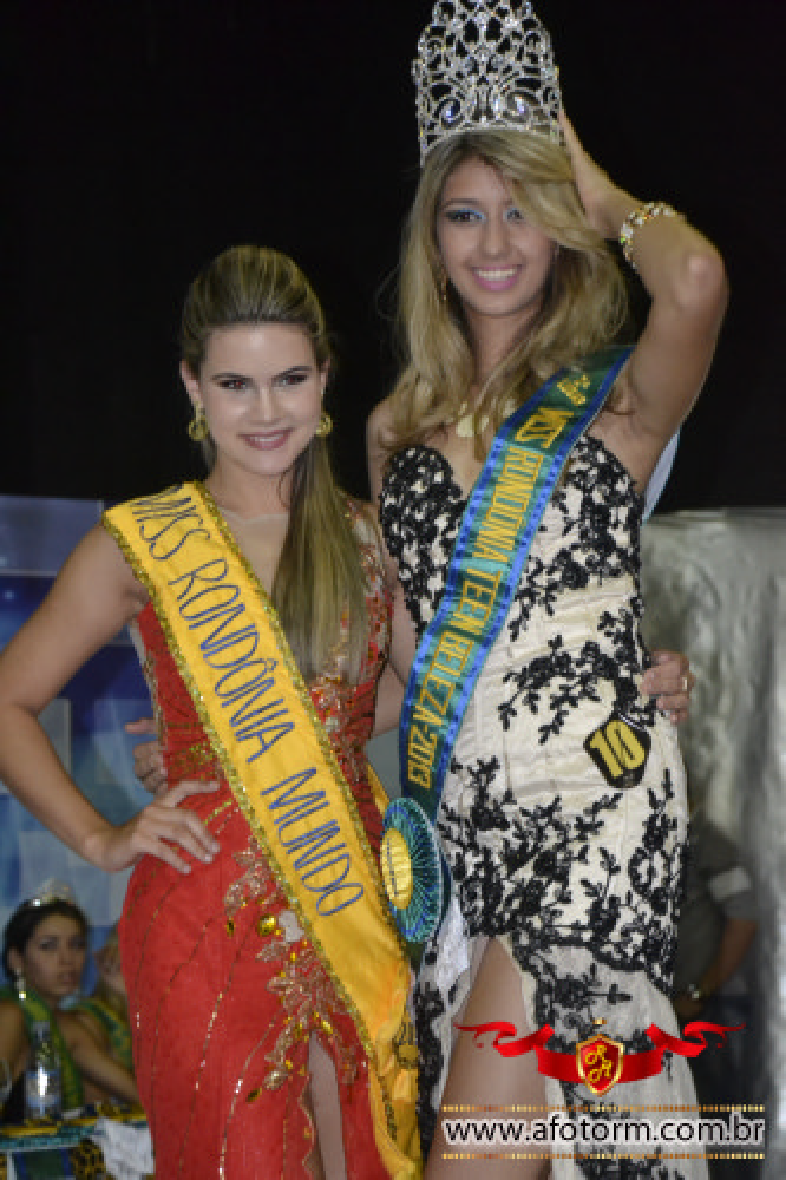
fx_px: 3687
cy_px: 590
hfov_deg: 12.2
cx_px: 393
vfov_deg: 18.2
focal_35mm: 112
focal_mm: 75
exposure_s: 1/60
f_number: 5.3
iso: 3200
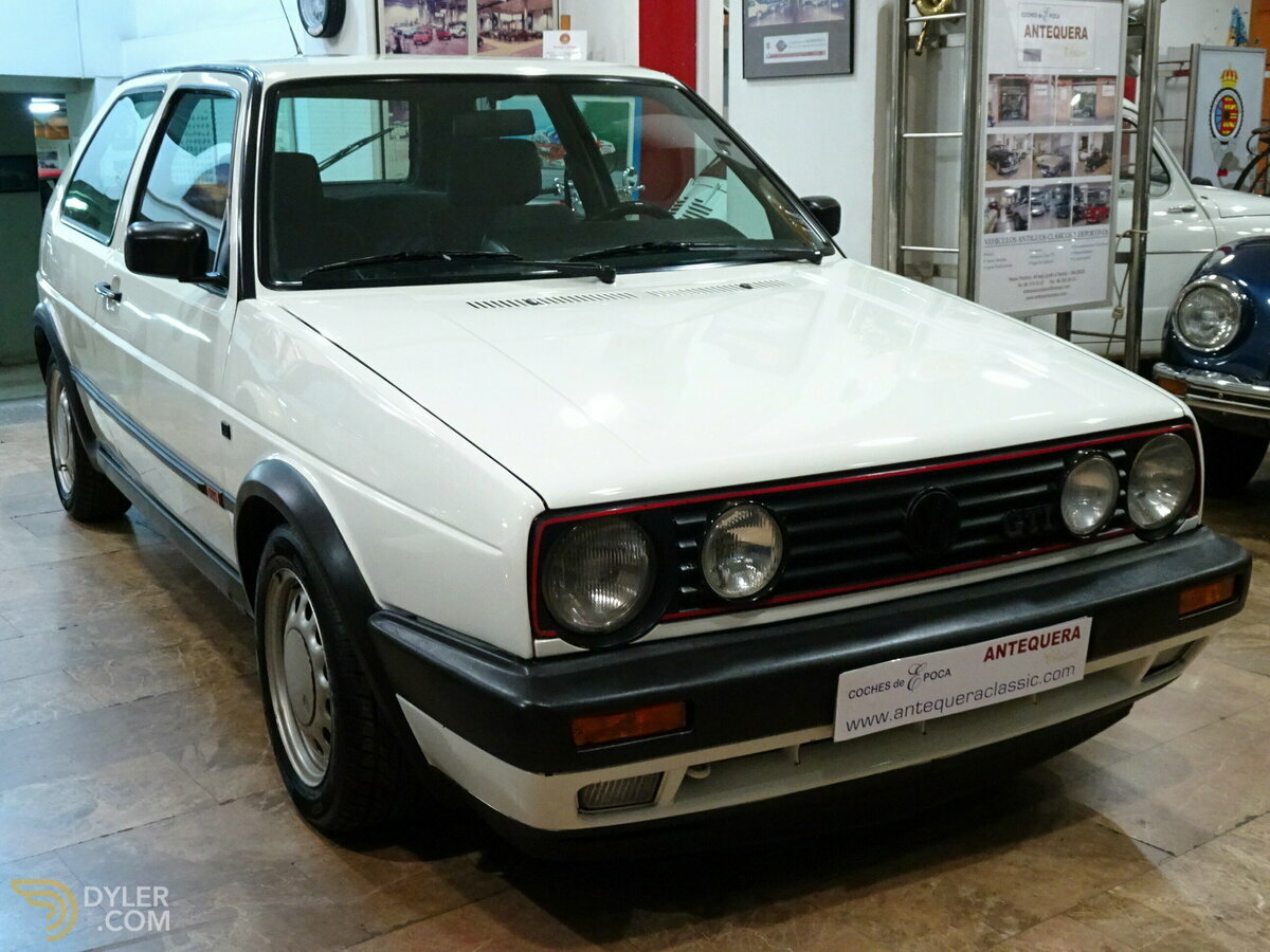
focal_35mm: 40
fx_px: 1468
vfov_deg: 36.0
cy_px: 476
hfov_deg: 46.8
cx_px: 635
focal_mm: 6.8
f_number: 4
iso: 800
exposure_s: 1/25
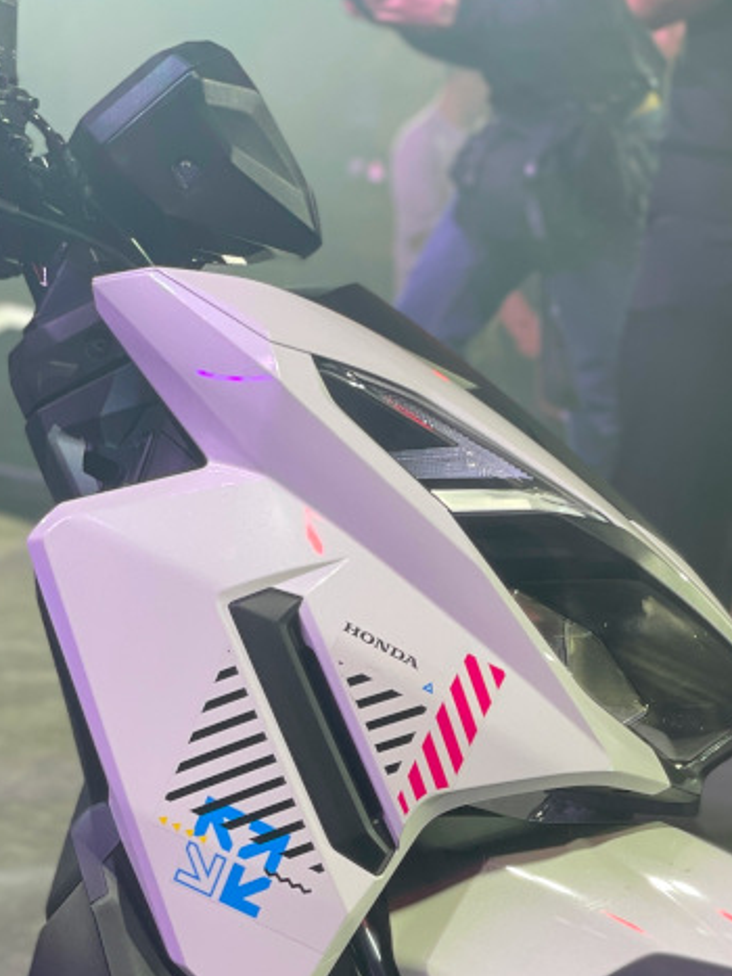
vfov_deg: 18.0
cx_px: 523
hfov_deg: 13.8
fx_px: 3018
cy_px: 930
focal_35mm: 107
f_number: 2
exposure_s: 1/111
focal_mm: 6
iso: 50
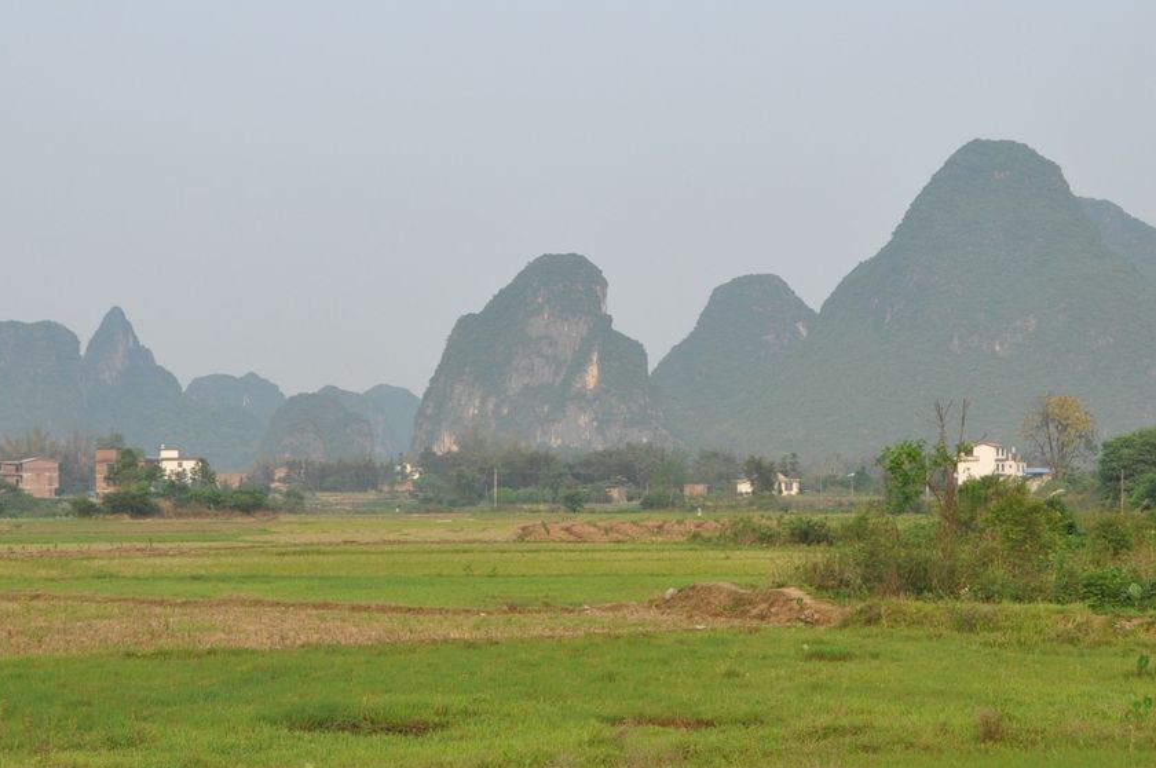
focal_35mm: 65
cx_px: 531
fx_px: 2085
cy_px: 495
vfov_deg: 20.8
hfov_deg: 31.0
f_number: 9
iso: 800
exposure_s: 1/320
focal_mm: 28
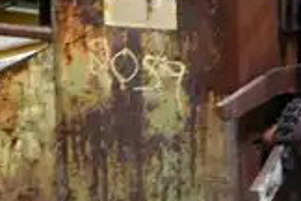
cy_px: 121
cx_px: 346
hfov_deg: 8.9
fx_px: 1923
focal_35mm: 230
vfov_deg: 6.0
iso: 1600
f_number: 5.3
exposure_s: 1/10
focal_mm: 62
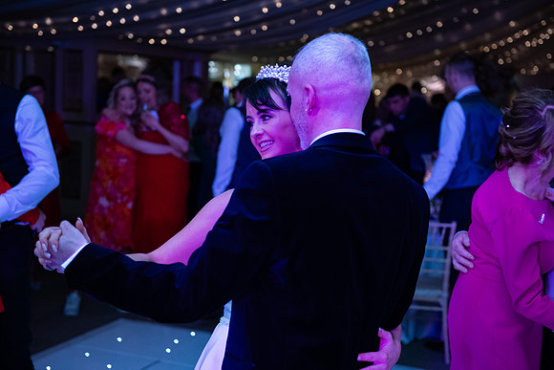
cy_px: 185
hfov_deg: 35.6
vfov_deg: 24.2
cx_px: 277
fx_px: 862
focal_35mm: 56
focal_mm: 56
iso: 1000
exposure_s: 1/160
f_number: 3.5
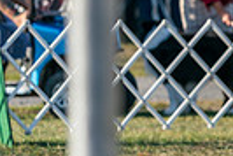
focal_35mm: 523
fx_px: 3389
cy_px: -22
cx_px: 447
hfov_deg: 3.9
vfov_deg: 2.6
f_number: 4.5
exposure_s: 1/1250
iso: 250
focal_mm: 120
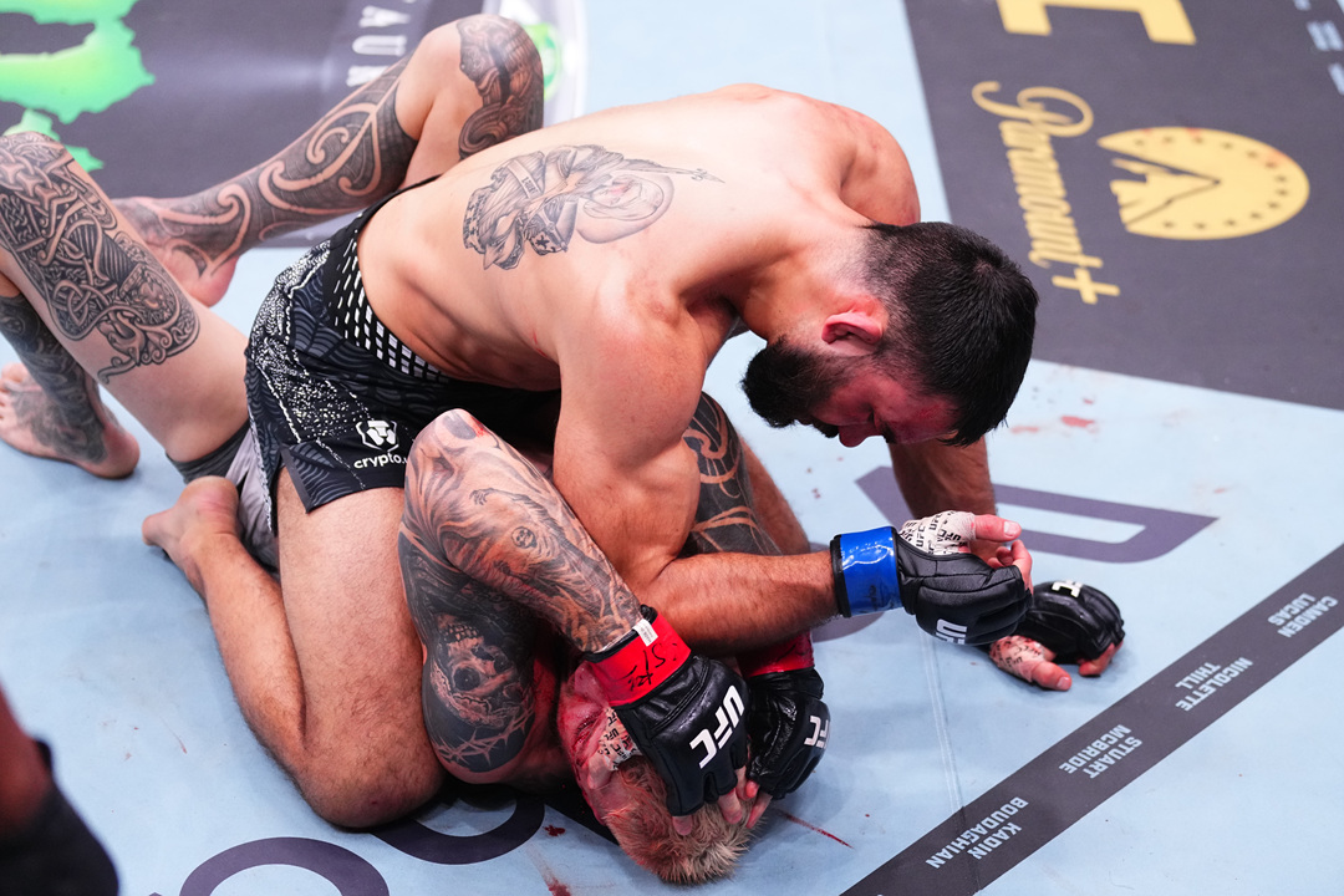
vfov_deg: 19.5
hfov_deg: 28.8
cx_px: 672
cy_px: 448
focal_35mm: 70
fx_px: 2613
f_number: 2.8
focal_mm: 70
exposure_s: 1/1600
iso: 3200
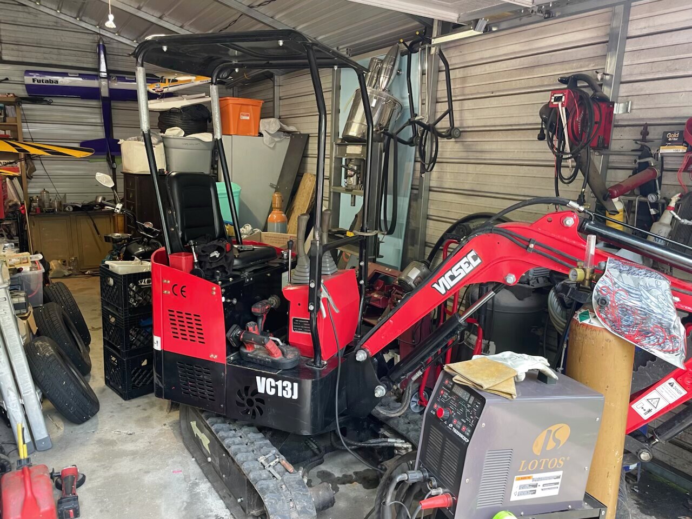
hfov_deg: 67.3
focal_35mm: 26
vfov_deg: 53.1
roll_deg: -0.8
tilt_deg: -8.9
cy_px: 260
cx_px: 346
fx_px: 520
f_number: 1.6
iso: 100
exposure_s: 1/60
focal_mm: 4.2
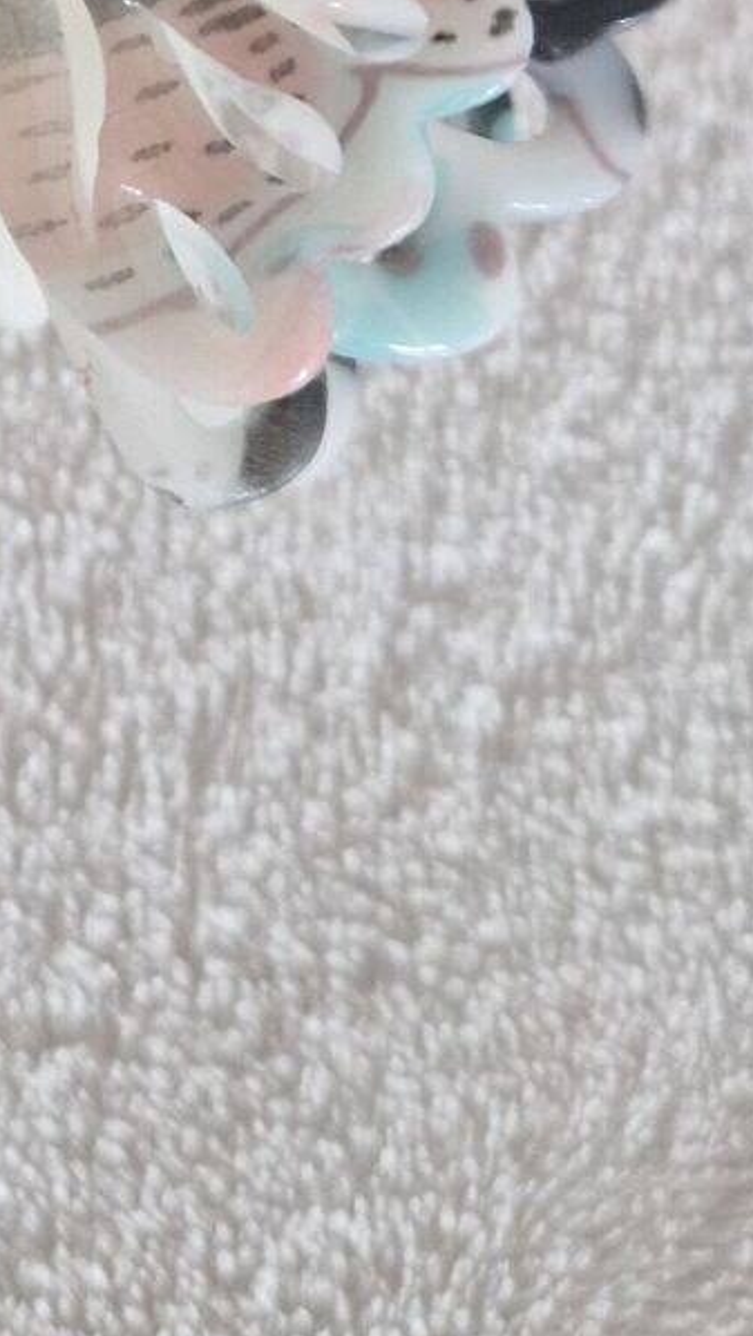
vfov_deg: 28.7
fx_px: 2375
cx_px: -183
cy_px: -109
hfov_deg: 17.1
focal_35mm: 67
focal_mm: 5.4
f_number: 1.8
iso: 50
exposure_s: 1/100
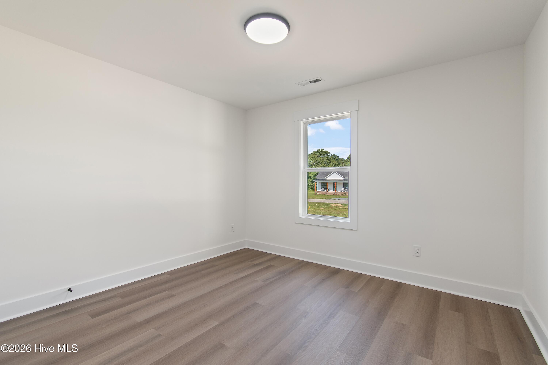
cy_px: 182
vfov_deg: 77.3
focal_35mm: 15
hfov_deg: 100.4
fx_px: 228
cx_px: 274
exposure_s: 1/13
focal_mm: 10
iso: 100
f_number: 4.5
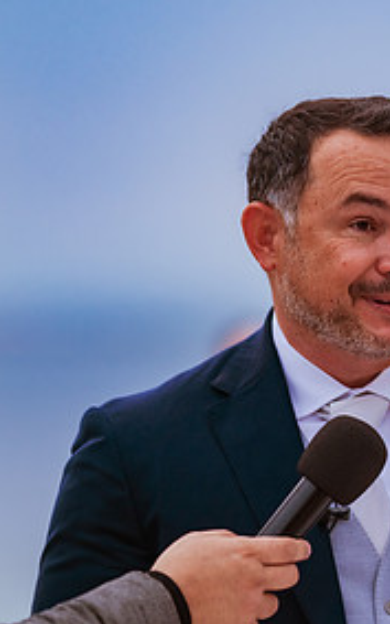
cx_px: 458
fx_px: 4793
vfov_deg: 7.4
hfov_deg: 4.6
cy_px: 423
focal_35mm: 282
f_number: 1.8
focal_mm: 135
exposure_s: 1/1250
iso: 800
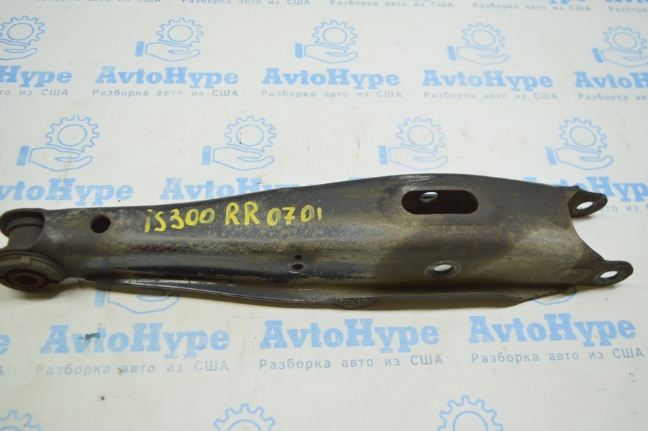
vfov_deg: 39.9
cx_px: 315
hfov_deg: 57.3
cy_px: 215
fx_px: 593
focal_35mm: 33
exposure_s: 1/60
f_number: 3.8
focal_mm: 20
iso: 400
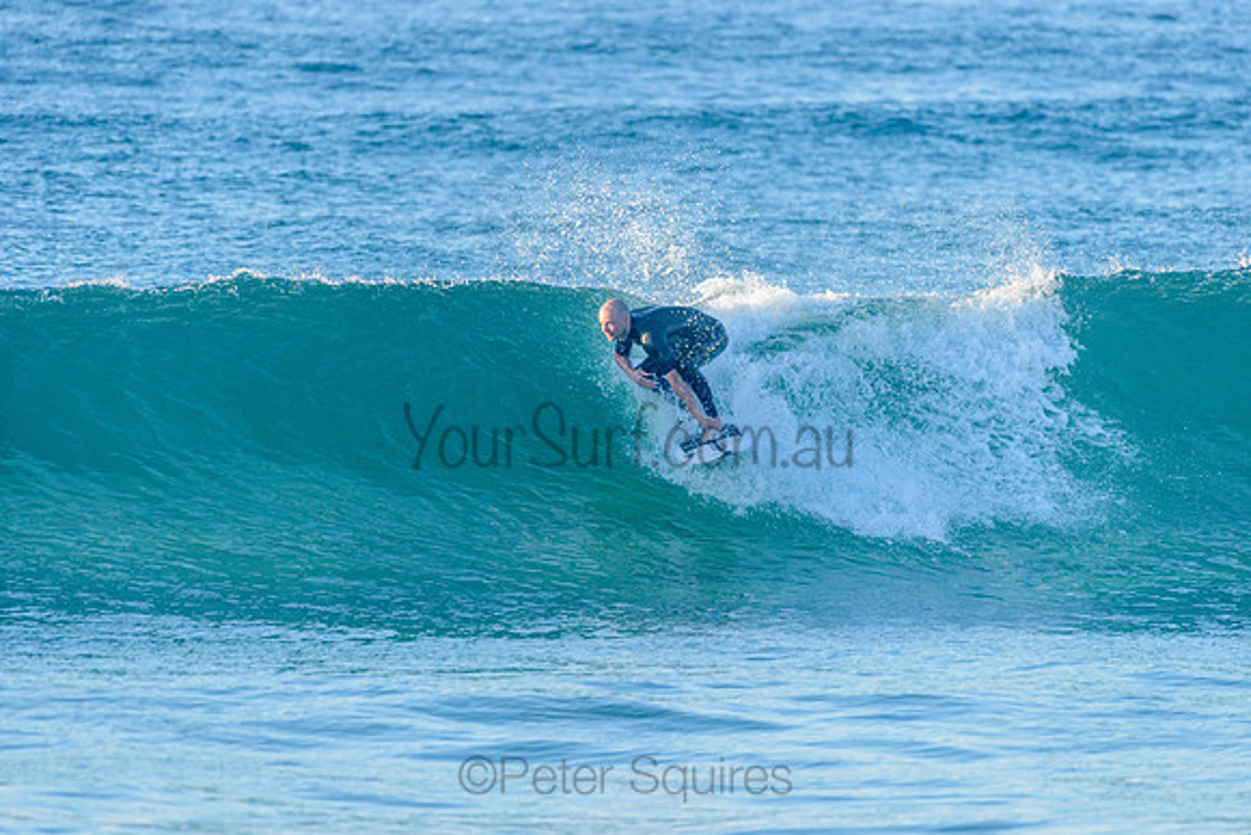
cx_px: 626
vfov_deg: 2.8
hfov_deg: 4.1
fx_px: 17378
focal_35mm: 500
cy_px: 418
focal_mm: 500
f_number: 5.6
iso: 400
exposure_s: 1/1000
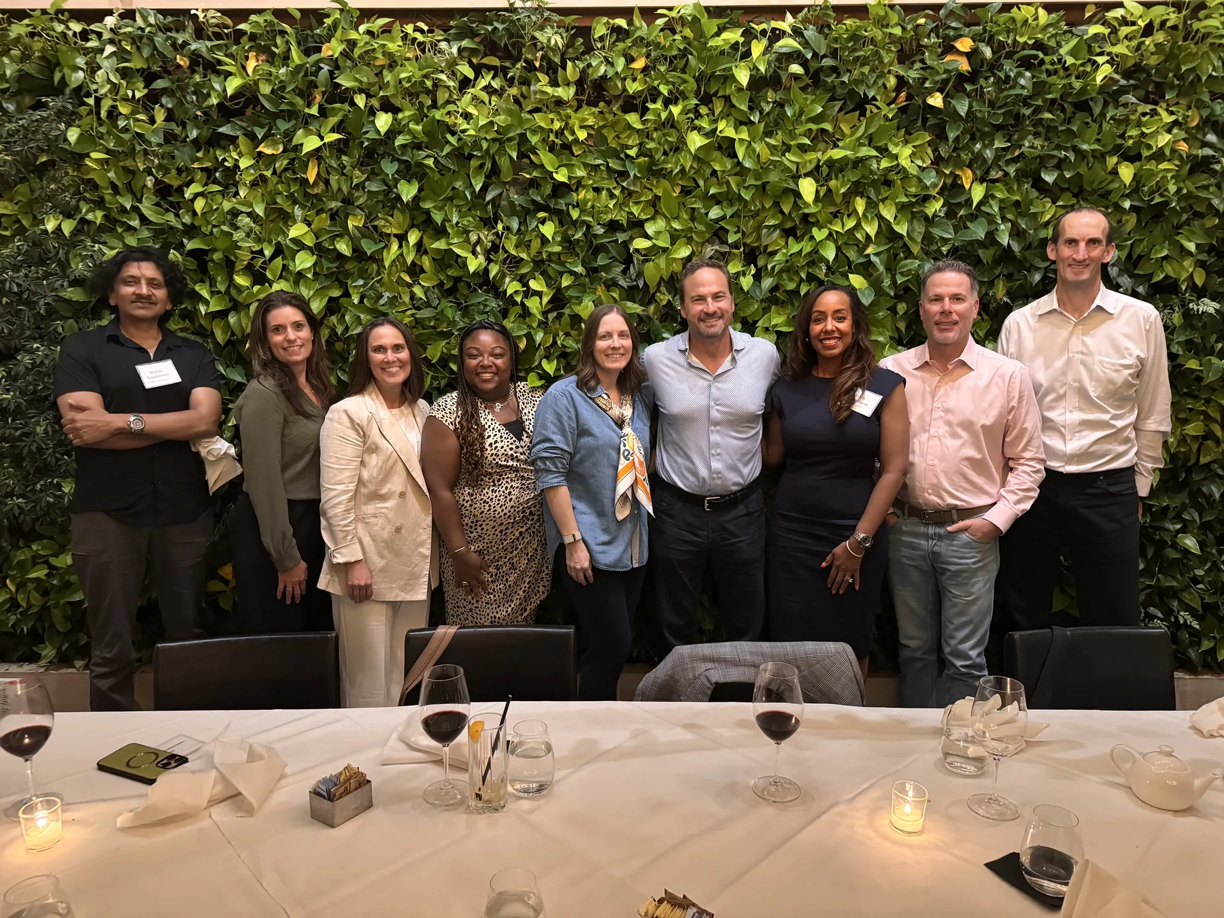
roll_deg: +0.2
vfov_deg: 56.8
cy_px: 459
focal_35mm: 24
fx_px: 849
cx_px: 612
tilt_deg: -9.7
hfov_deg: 71.6
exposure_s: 1/30
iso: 1250
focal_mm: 6.76
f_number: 1.78
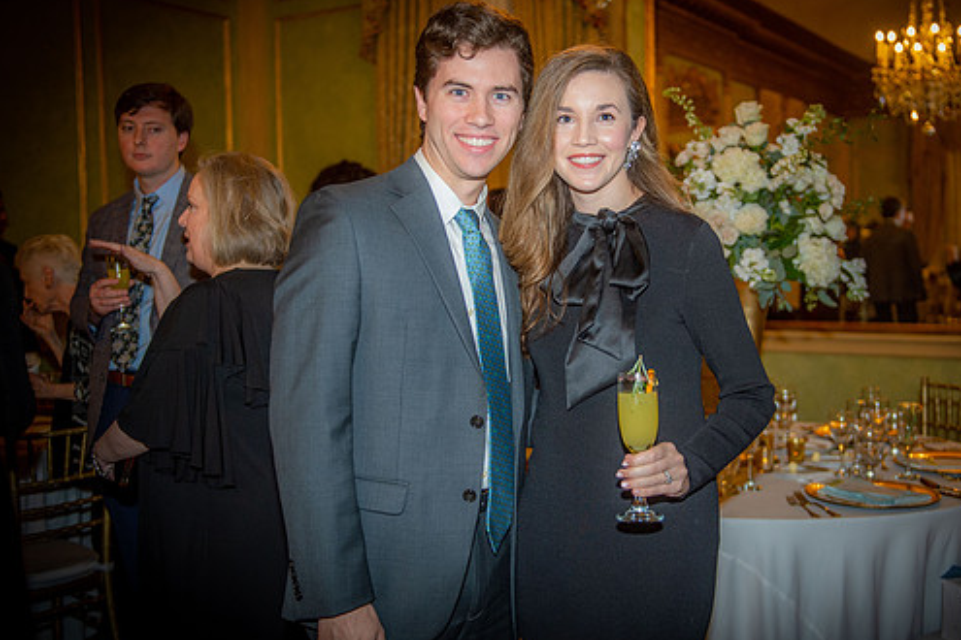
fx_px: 1094
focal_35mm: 41
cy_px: 299
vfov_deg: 32.6
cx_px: 542
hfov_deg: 47.3
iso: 1250
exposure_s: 1/100
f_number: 2.8
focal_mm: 35
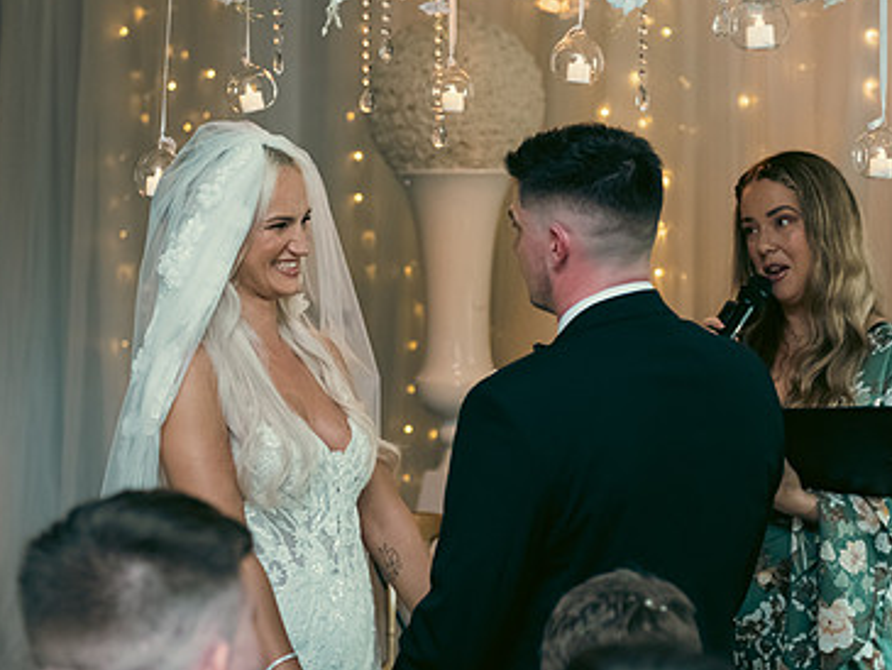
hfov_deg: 18.4
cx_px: 418
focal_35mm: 107
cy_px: 302
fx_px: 2758
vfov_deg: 13.8
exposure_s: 1/160
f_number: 3.5
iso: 1250
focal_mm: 70
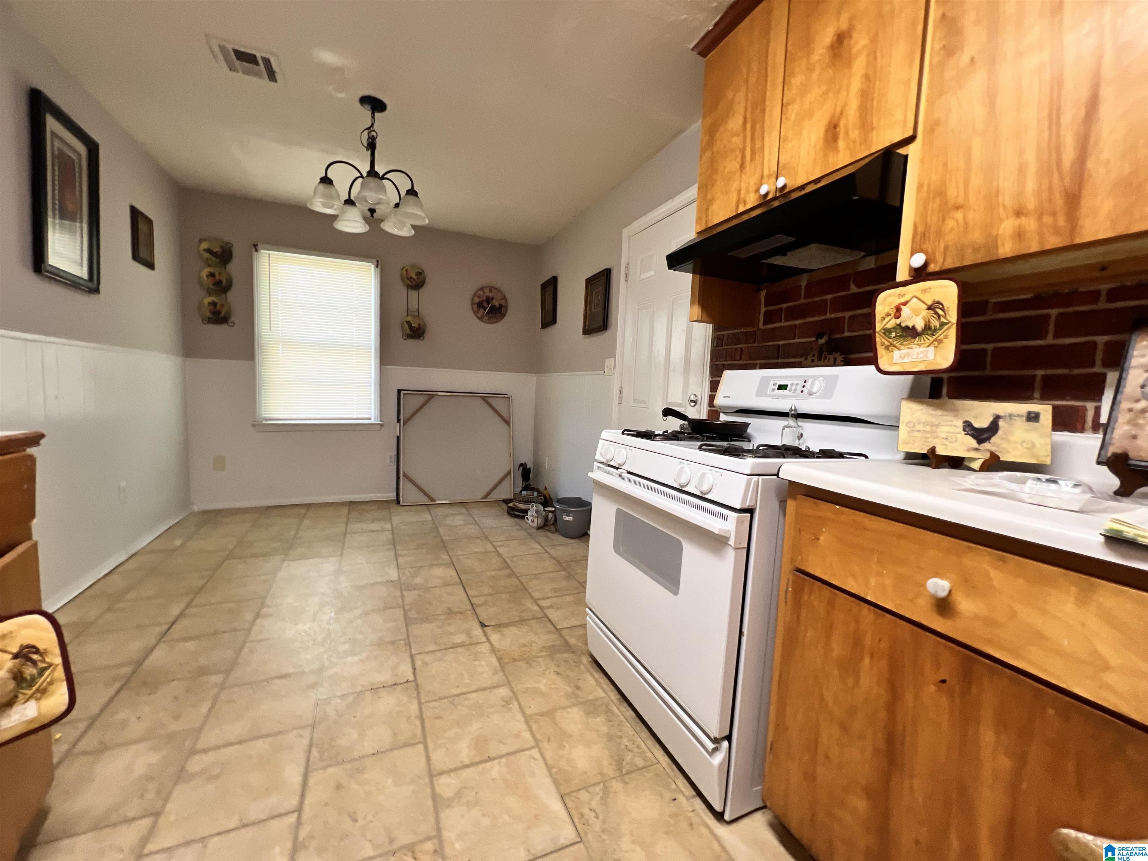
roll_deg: -1.4
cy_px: 430
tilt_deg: -5.8
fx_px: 431
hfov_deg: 106.2
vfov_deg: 89.9
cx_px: 574
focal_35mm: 13
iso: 250
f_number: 1.8
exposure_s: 1/76
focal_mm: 1.57
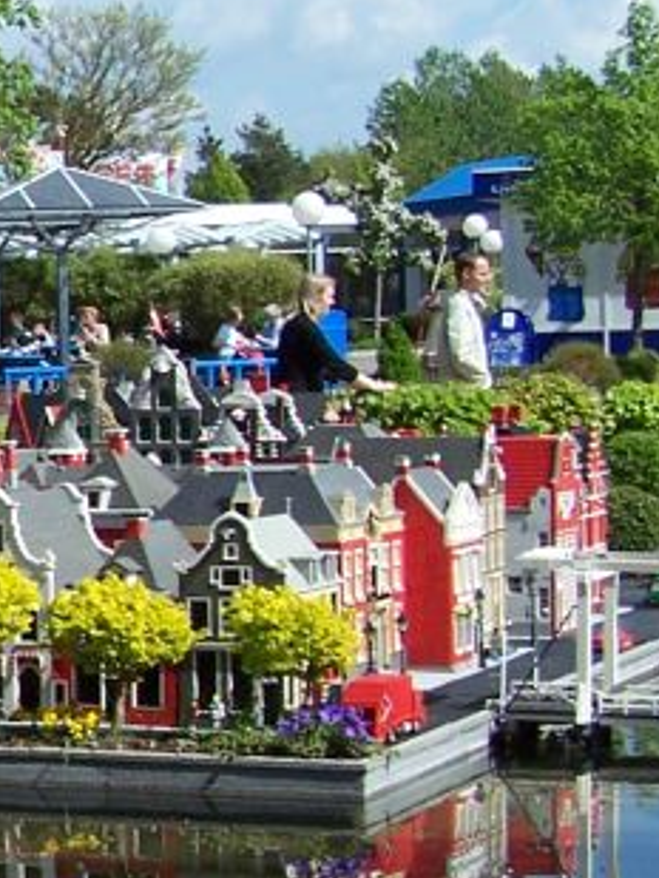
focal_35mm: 126
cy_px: 608
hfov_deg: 10.9
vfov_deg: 15.6
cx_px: -599
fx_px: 3196
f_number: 4
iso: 80
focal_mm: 6.3
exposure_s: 1/750
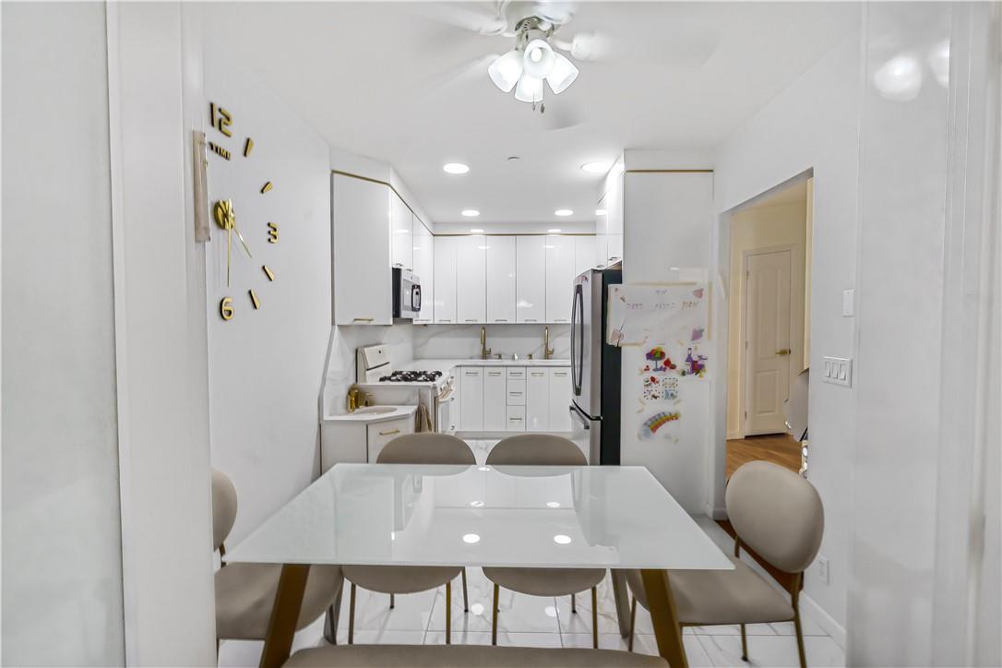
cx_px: 501
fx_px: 445
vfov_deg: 73.7
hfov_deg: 96.7
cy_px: 334
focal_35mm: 16
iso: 400
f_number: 8
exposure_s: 1/50
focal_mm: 16
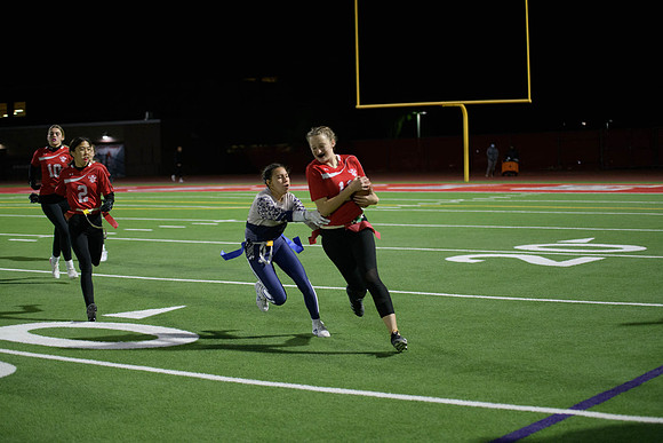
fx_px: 1289
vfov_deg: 19.5
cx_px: 332
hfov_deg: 28.8
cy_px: 222
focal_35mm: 70
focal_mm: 70
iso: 3200
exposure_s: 1/640
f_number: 2.8
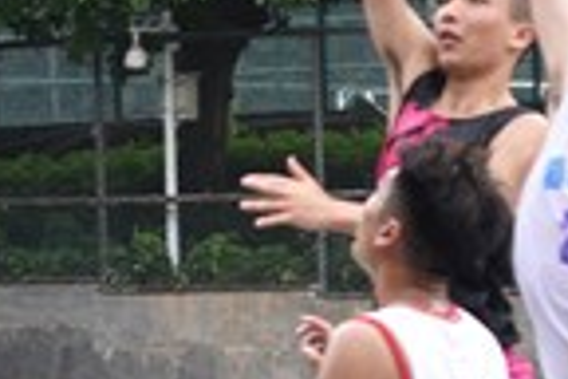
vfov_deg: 3.1
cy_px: -103
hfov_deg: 4.7
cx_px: 205
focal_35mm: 436
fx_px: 6879
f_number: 5
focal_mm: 70
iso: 400
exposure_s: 1/400
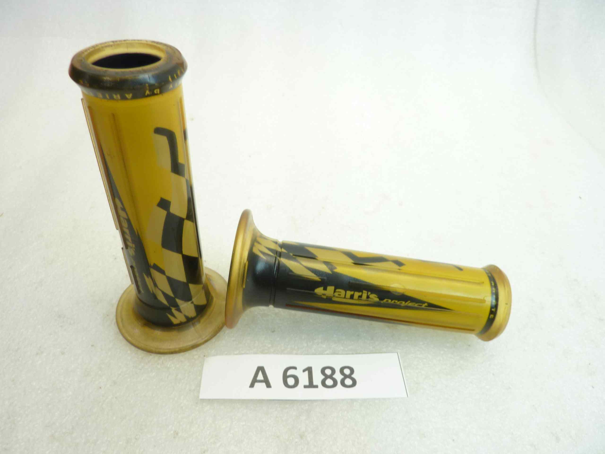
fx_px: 437
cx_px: 302
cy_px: 227
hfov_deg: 69.4
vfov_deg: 54.9
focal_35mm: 25
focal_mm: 4.1
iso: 80
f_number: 3.3
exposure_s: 1/20
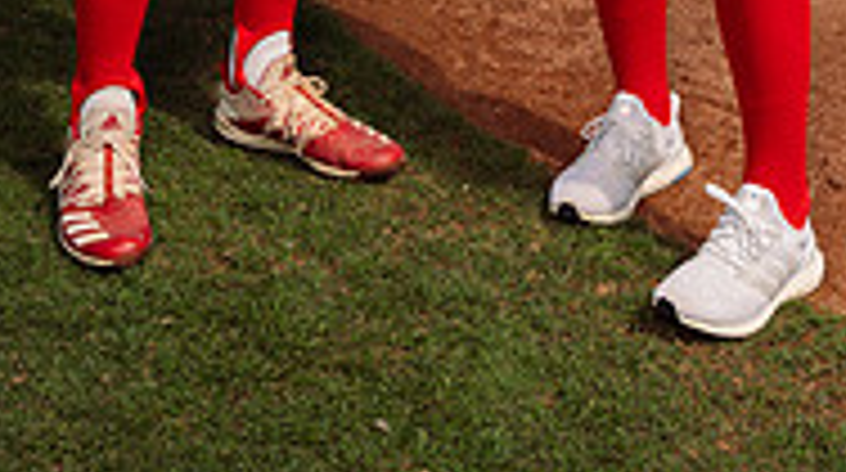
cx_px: 450
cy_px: -517
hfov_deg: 23.0
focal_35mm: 93
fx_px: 2083
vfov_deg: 11.5
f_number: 8
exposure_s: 1/250
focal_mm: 37
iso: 64
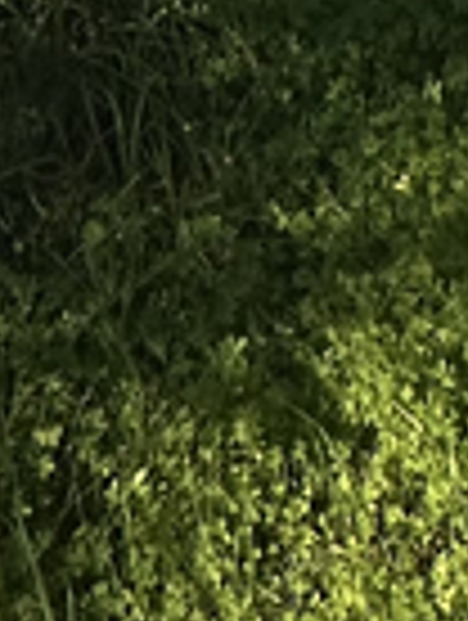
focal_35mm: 102
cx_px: 158
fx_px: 1833
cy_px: -1490
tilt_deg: -12.3
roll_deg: +3.0
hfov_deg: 14.5
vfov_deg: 9.9
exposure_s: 1/3205
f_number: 2.2
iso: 50
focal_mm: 2.22
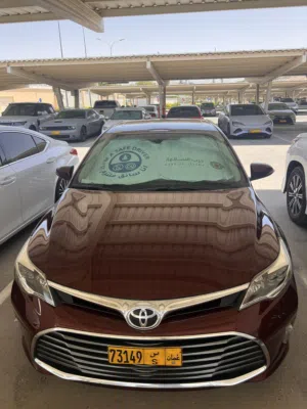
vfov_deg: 67.3
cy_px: 204
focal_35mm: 26
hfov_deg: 53.1
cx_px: 154
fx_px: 307
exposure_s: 1/743
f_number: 1.5
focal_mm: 5.7
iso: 50
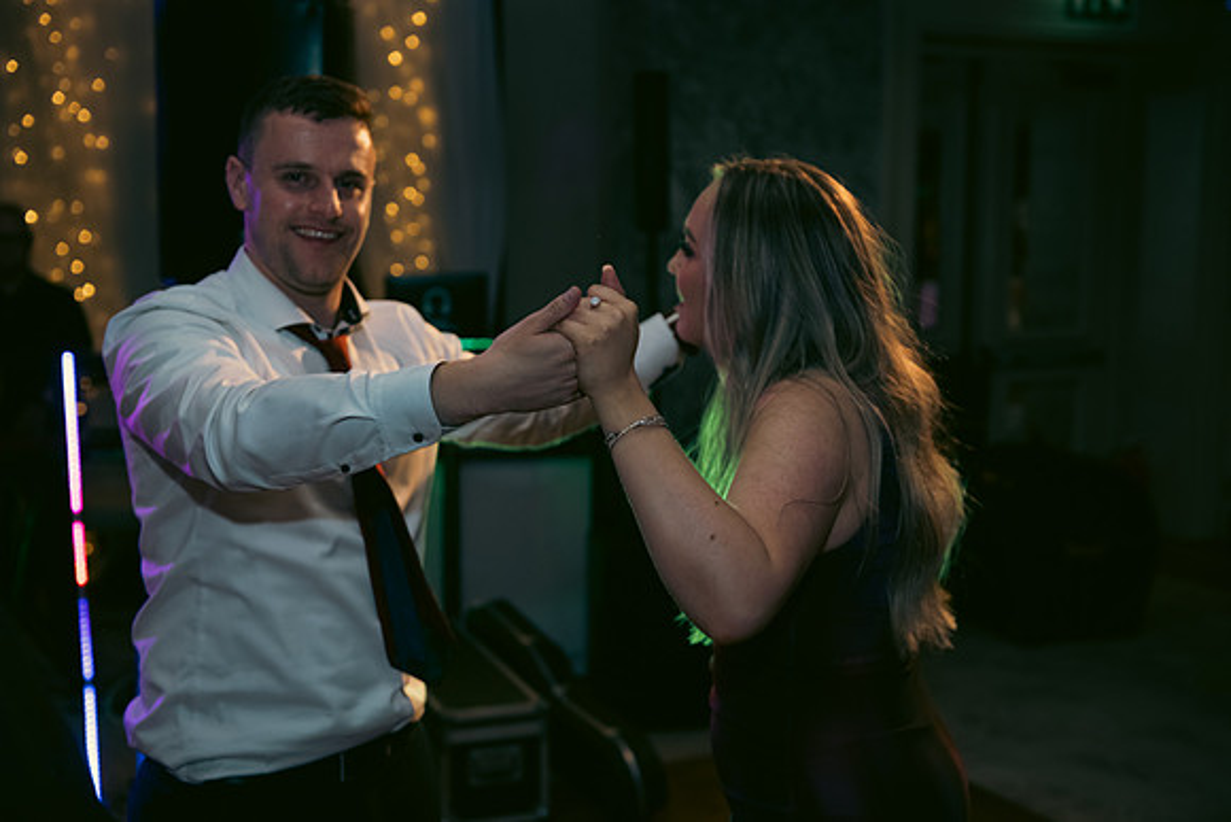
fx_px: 1642
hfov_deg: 41.1
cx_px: 616
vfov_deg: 28.1
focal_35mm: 48
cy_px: 411
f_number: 3.5
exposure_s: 1/160
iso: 640
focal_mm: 48
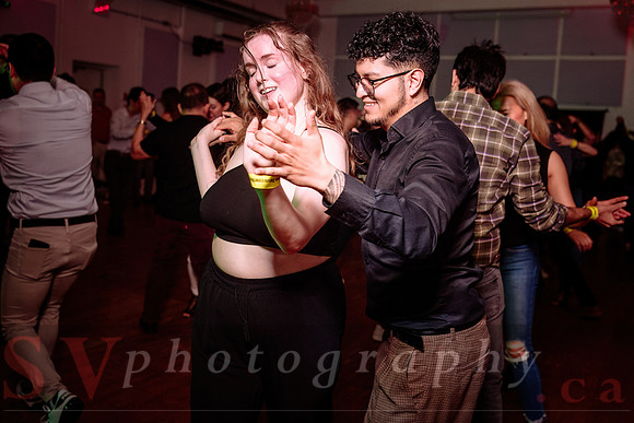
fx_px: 675
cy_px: 170
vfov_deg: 34.7
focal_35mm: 38
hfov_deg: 50.3
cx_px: 304
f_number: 3.2
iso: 800
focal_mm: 32
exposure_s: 1/60
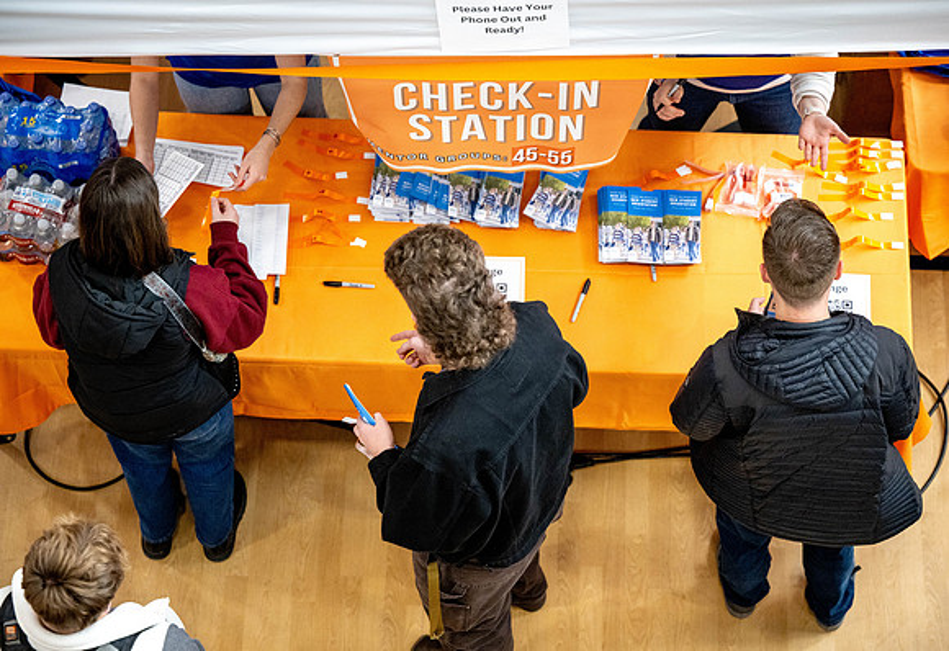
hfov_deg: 22.7
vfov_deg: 15.7
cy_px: 325
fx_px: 2368
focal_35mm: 89
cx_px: 488
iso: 2000
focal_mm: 86
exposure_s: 1/500
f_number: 2.8
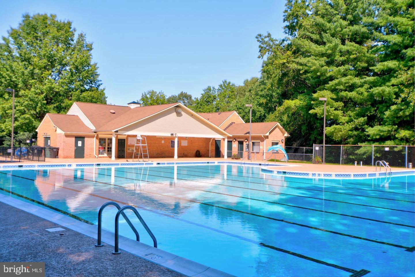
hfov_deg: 53.1
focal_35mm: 36
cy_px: 138
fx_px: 415
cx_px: 208
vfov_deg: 36.9
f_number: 6.3
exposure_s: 1/1000
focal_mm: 24
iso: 200
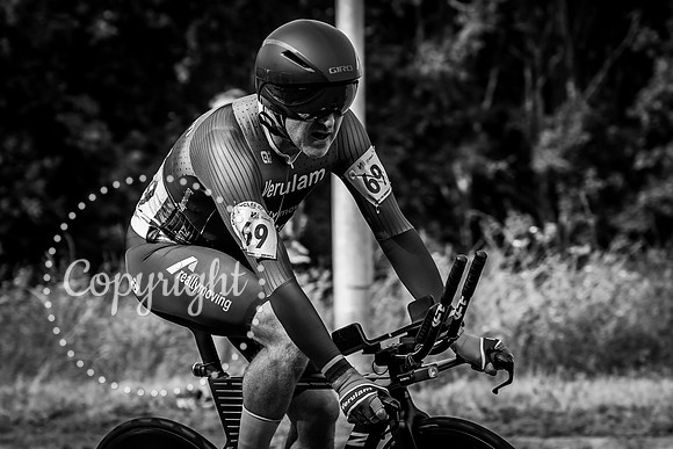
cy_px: 207
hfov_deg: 10.9
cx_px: 393
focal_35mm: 189
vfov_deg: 7.3
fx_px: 3542
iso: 125
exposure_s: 1/1000
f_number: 4
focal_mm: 92
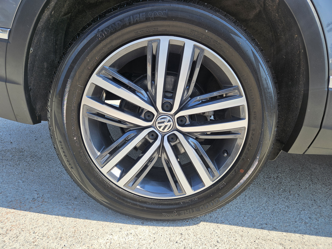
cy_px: 124
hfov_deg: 73.9
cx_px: 166
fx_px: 221
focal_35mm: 23
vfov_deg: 58.9
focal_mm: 5.4
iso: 25
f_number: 1.8
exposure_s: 1/722
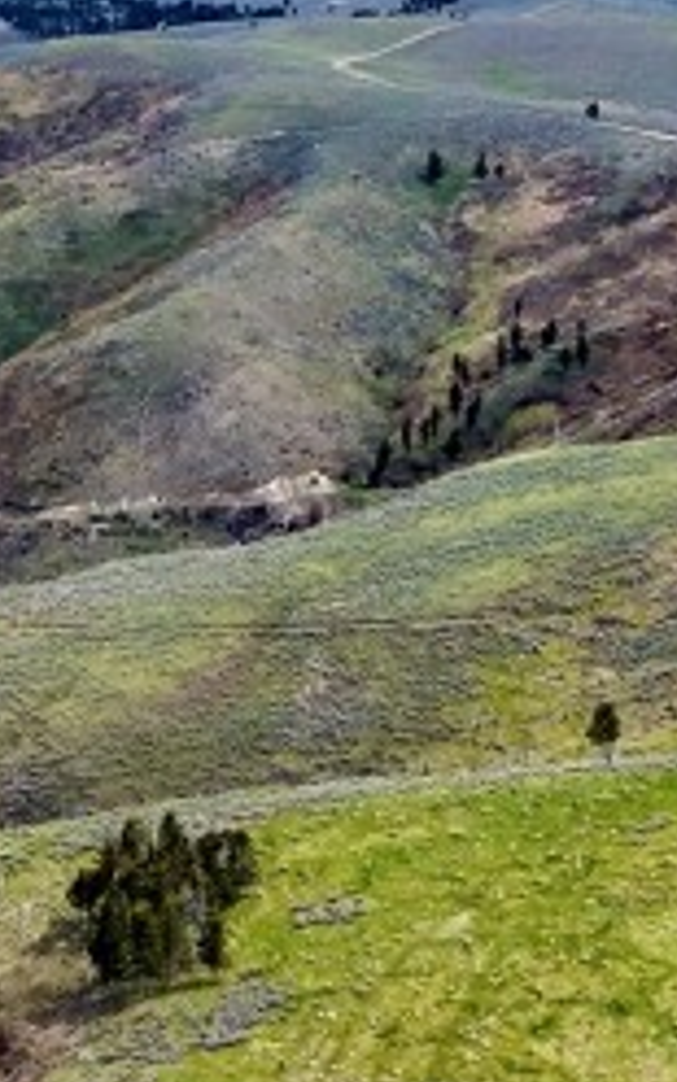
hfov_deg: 12.5
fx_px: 3100
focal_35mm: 105
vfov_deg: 17.8
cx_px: 297
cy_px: -532
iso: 200
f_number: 1.8
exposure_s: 1/6400
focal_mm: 8.67
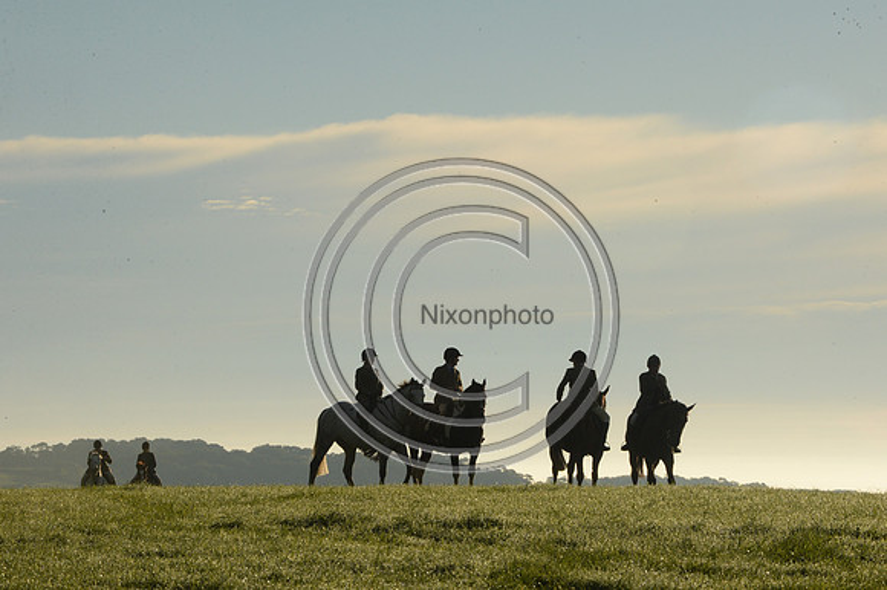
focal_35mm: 200
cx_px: 444
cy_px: 295
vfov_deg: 6.9
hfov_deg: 10.3
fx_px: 4925
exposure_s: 1/1000
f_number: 20
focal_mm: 200
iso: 1600
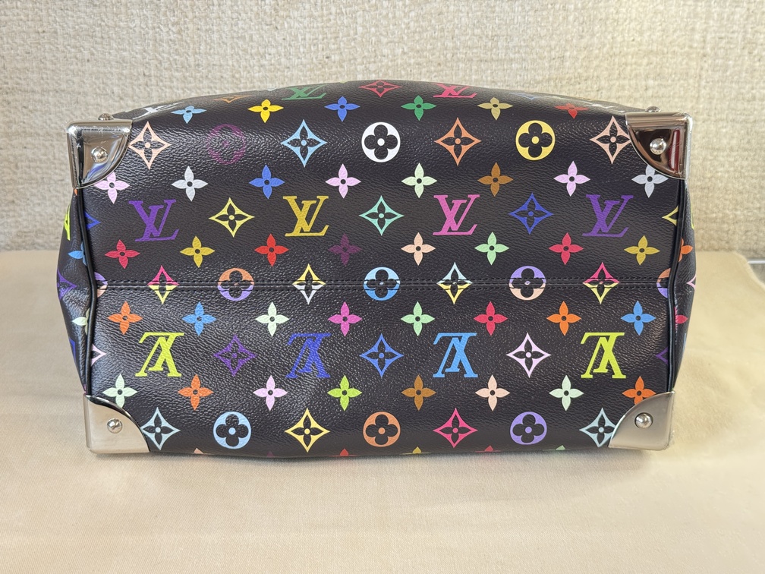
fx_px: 1061
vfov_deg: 30.3
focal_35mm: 48
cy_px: 287
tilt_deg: -19.0
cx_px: 382
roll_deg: -0.8
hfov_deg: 39.7
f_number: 1.78
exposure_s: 1/50
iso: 160
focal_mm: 6.76
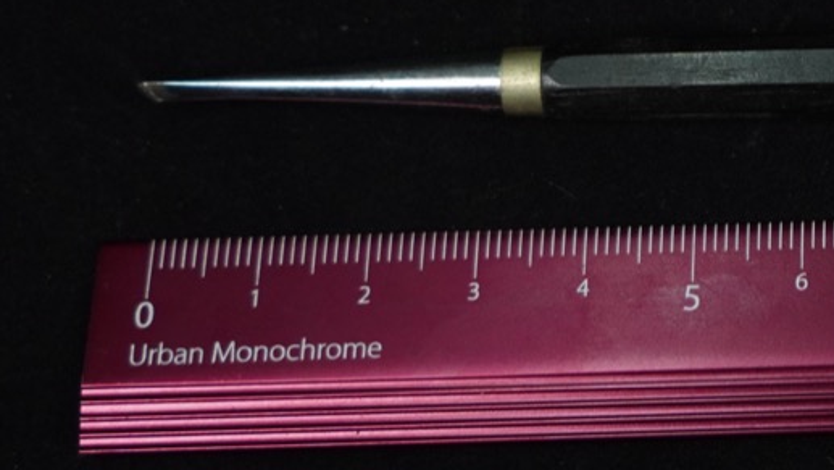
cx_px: 1084
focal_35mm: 136
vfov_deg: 8.9
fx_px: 3008
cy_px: 65
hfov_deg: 15.1
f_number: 4
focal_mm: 28
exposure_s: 1/400
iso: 800
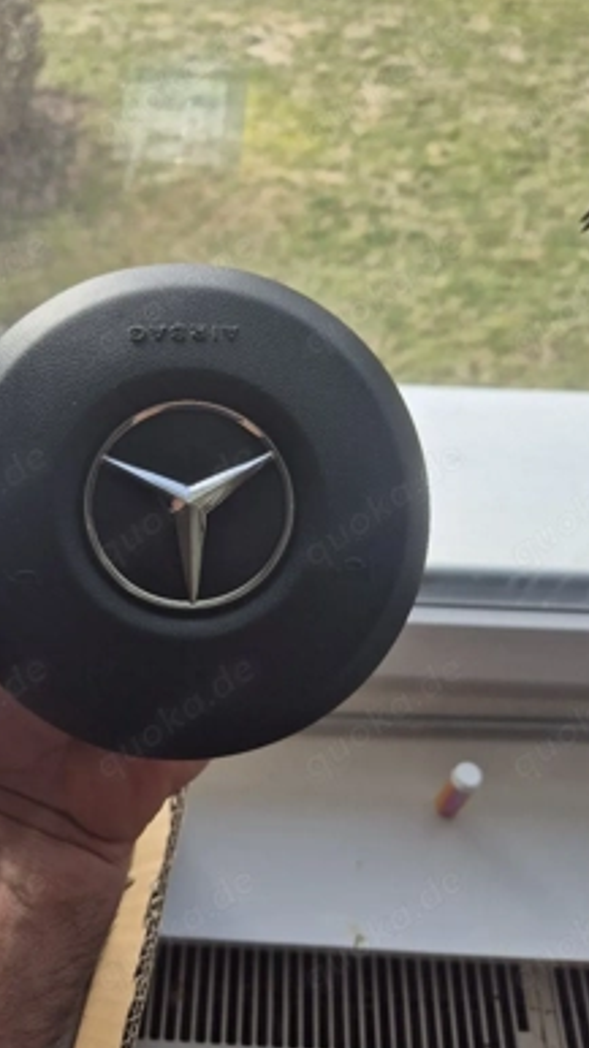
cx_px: 233
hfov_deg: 44.1
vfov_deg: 71.9
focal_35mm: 26
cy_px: 535
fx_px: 722
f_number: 1.8
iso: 25
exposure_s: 1/333
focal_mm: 5.4
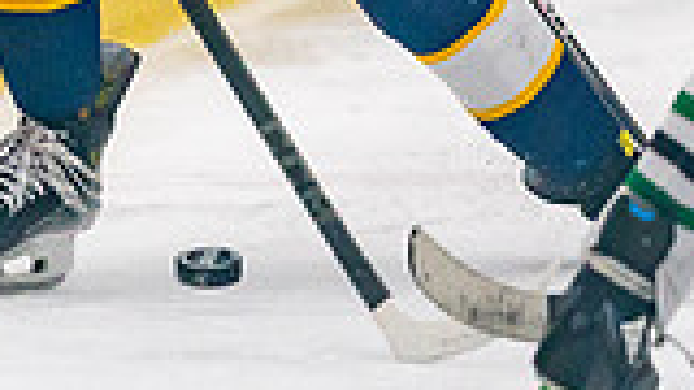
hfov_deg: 1.8
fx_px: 22064
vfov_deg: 1.0
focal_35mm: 1199
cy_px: -99
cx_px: 620
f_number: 2.8
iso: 3200
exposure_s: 1/1250
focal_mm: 200
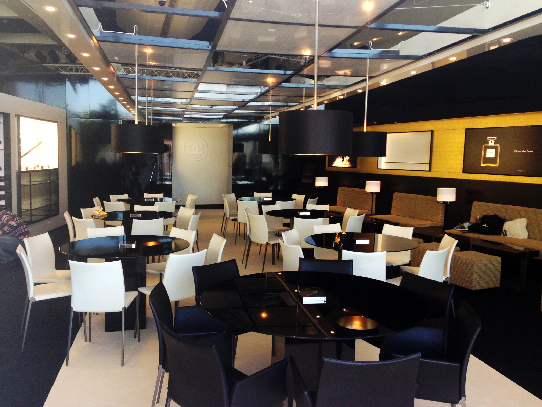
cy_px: 204
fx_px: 517
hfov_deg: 55.4
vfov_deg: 42.9
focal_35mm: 33
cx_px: 271
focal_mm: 4.1
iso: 80
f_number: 2.4
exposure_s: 1/120
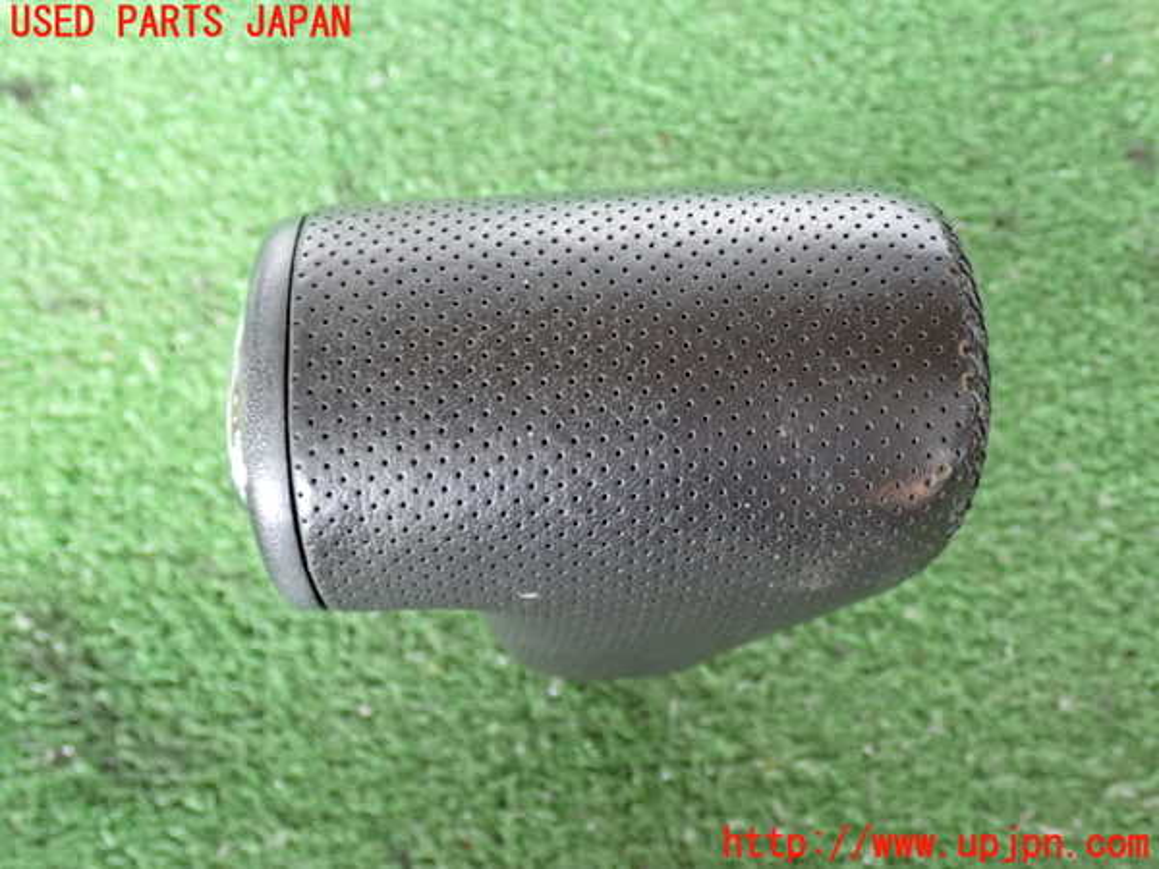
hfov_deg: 45.8
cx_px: 580
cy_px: 434
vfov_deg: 35.1
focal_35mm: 41
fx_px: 1373
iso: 800
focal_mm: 7.31
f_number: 2.8
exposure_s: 1/25
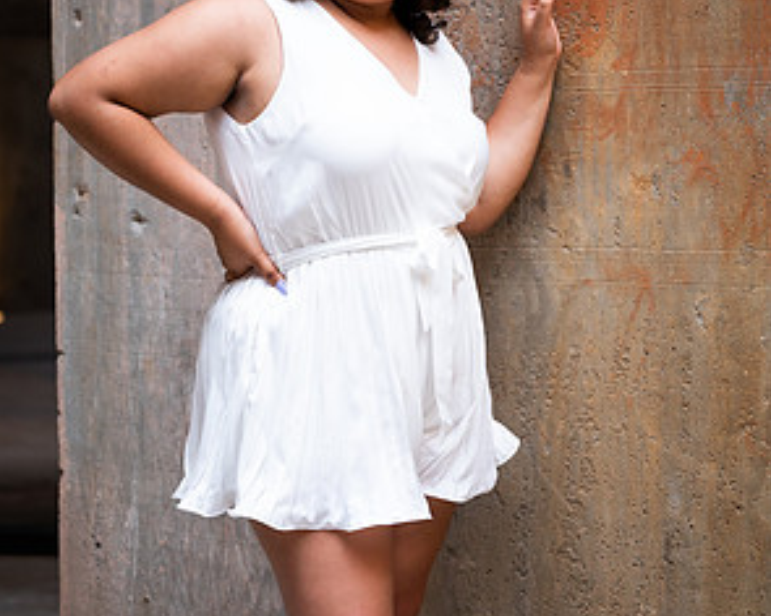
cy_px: 209
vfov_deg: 15.4
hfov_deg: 19.2
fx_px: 2282
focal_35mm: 100
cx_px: 383
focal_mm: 70
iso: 800
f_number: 2.8
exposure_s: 1/200
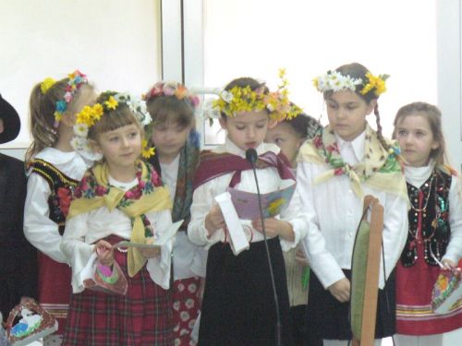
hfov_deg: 10.5
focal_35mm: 189
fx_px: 2522
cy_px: 173
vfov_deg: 7.9
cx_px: 231
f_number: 3.8
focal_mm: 22.7
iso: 320
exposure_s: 1/30
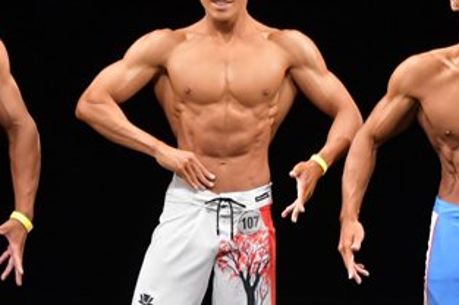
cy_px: 279
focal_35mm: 669
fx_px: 8521
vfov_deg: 2.1
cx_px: 461
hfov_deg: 3.1
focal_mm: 180
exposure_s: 1/400
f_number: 5.6
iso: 3200
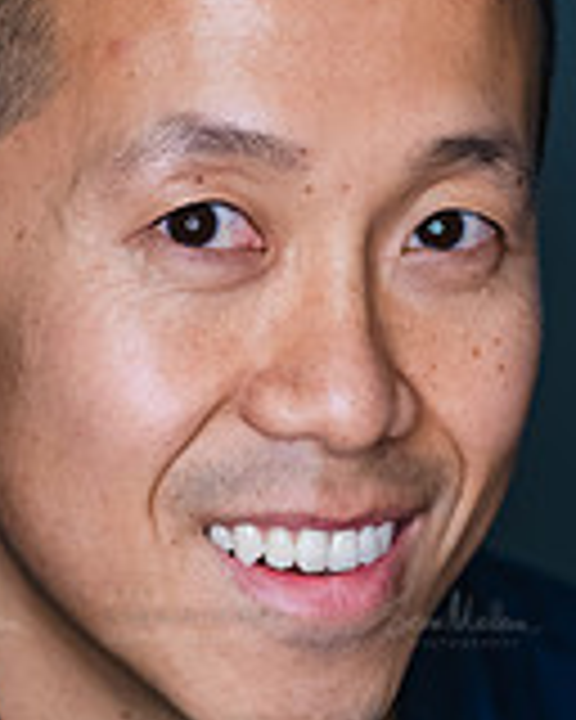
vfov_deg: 8.6
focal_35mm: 225
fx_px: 4795
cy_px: 549
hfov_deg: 6.9
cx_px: 212
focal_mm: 85
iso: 2000
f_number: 3.5
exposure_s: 1/320
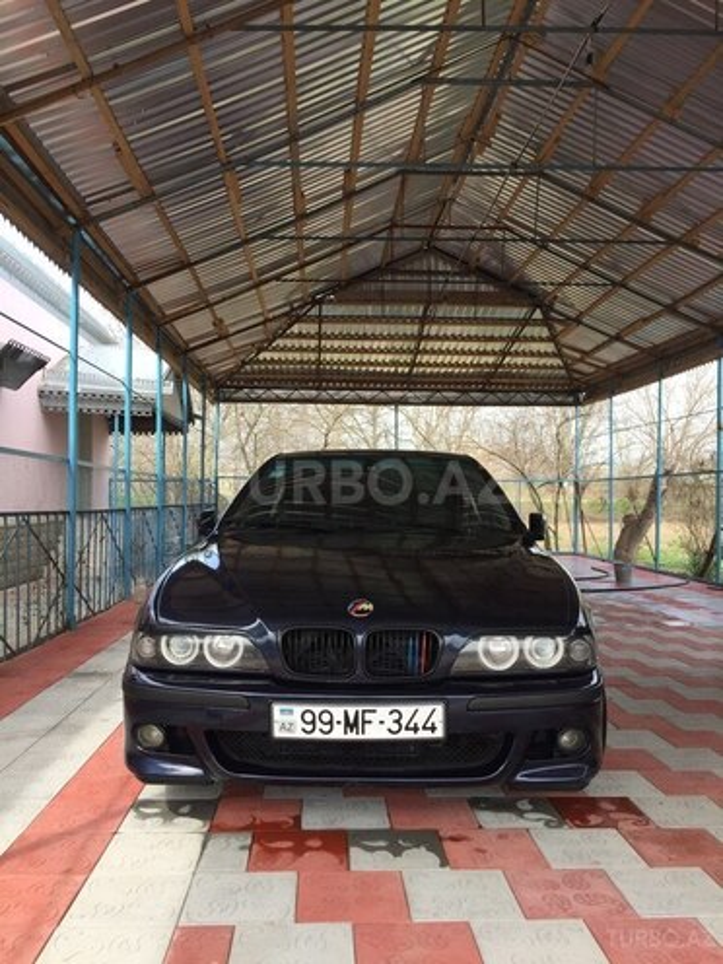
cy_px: 482
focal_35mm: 29
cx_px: 362
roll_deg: -1.3
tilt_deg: +0.9
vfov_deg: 61.7
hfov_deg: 48.2
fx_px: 808
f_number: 2.2
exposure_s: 1/338
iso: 32
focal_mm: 4.15
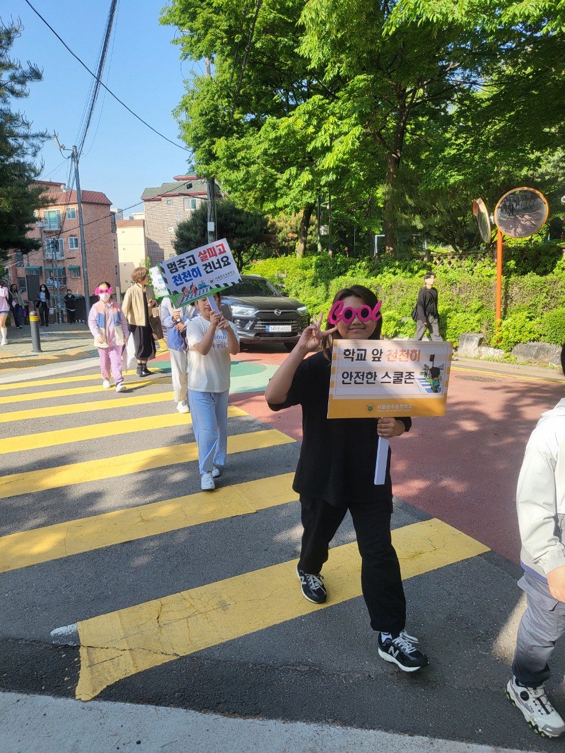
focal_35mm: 26
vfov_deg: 67.3
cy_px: 376
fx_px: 566
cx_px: 282
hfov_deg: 53.1
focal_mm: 4.25
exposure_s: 1/909
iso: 50
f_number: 1.8
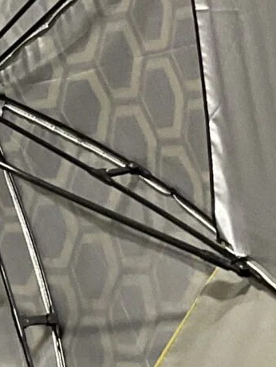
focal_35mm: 161
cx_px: -161
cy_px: 65
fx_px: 1711
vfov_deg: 12.2
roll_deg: +0.8
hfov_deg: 9.0
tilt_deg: -32.8
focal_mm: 3
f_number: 1.8
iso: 100
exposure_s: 1/60
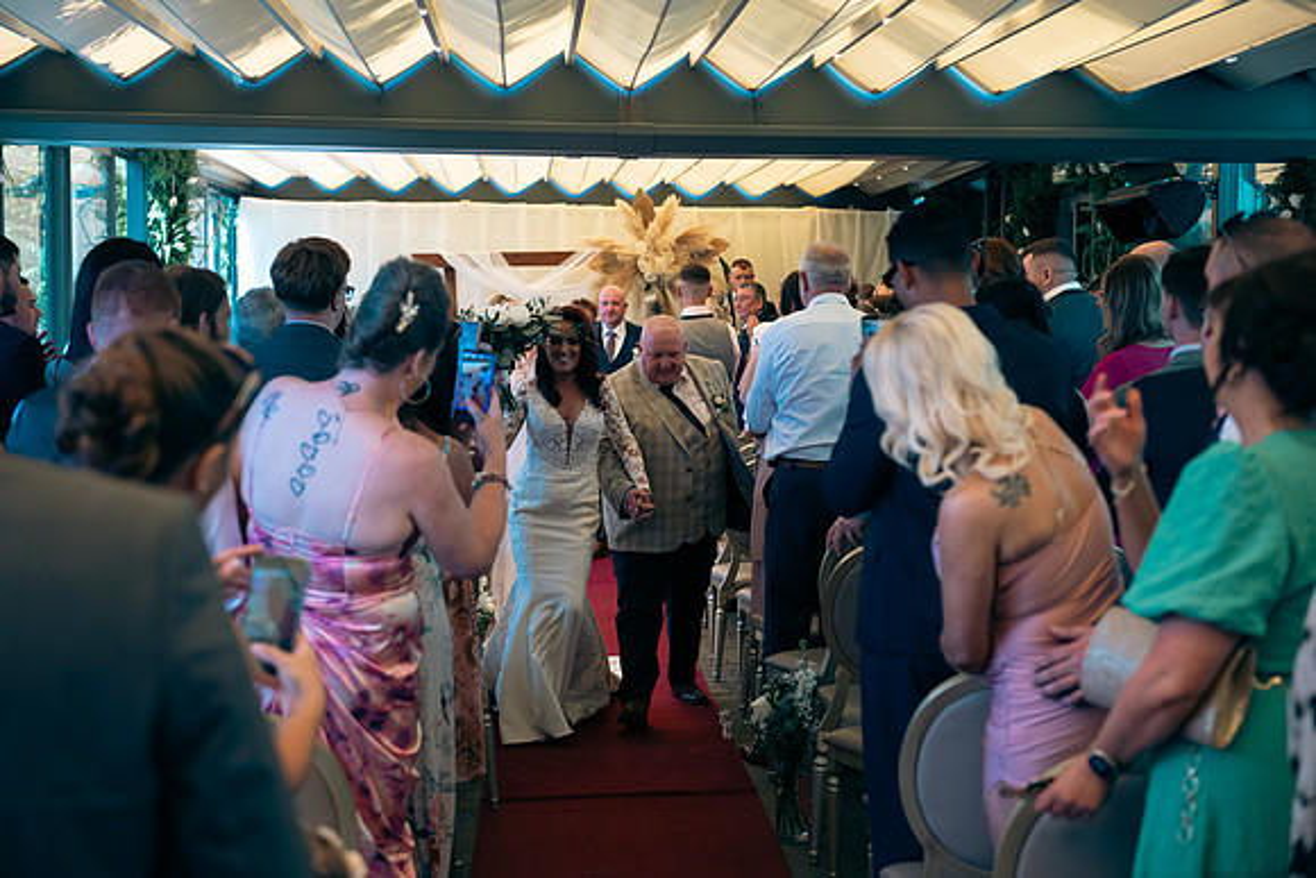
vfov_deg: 22.6
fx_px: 2194
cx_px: 658
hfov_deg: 33.4
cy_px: 439
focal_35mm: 60
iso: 250
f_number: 3.5
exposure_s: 1/250
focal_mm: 60
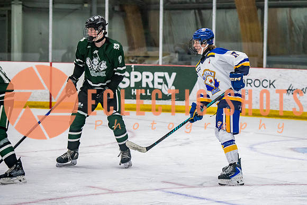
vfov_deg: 9.0
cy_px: 107
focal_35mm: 152
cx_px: 210
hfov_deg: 13.5
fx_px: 1295
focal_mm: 110
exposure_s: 1/640
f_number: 3.2
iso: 2000
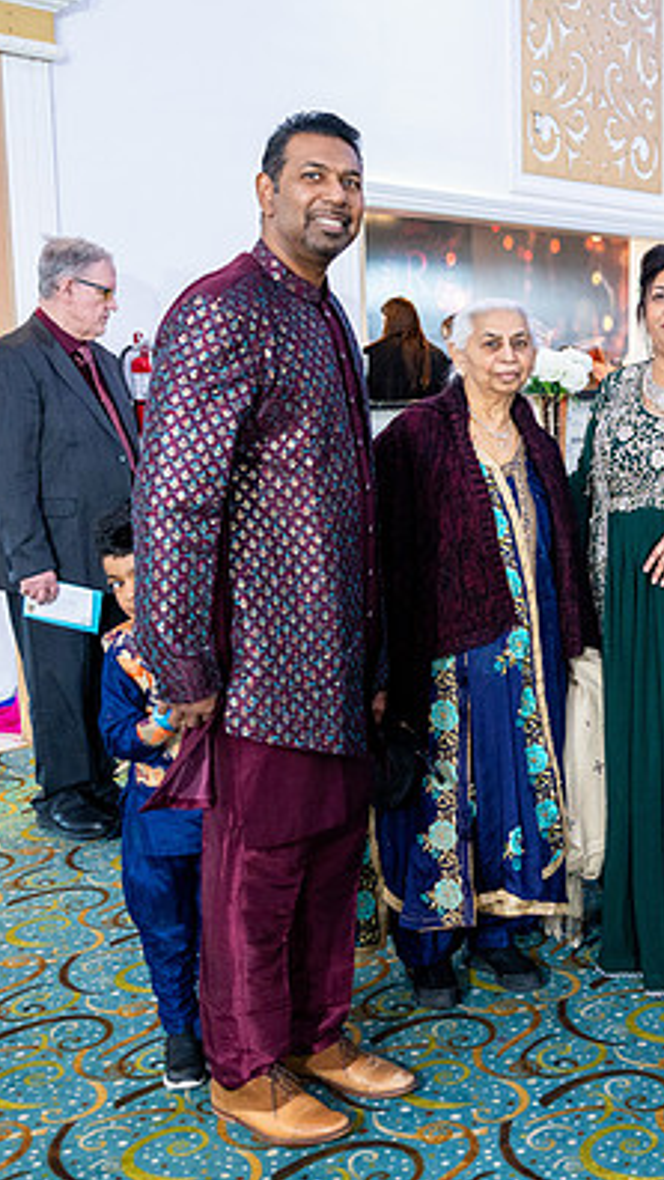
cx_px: 713
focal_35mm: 44
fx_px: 1376
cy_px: 597
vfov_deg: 46.4
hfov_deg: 25.4
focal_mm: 24
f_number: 2.8
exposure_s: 1/125
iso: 1250
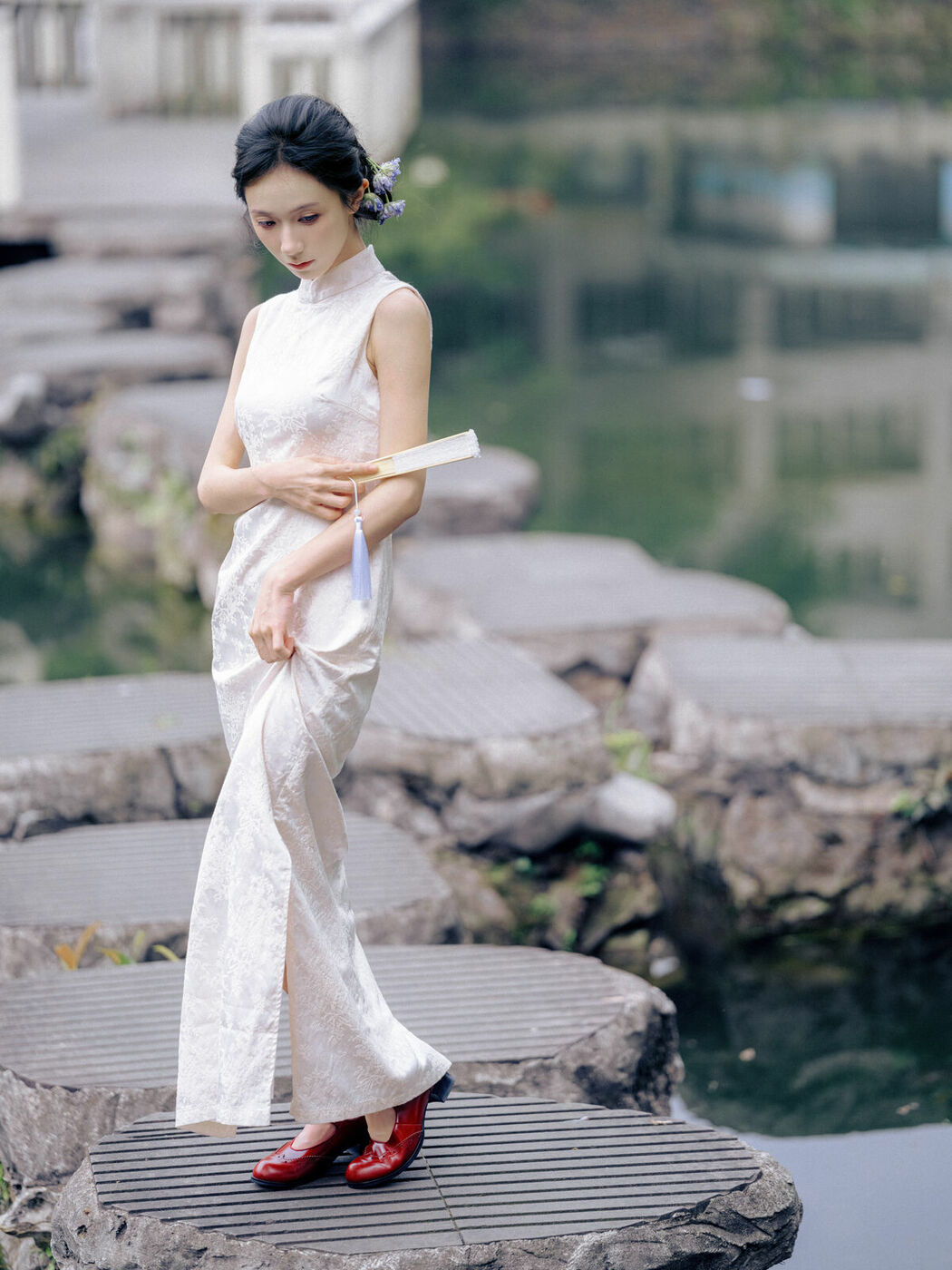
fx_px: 3190
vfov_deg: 22.5
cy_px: 635
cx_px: 476
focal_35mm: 87
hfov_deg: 17.0
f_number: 2
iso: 320
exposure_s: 1/100
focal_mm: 110
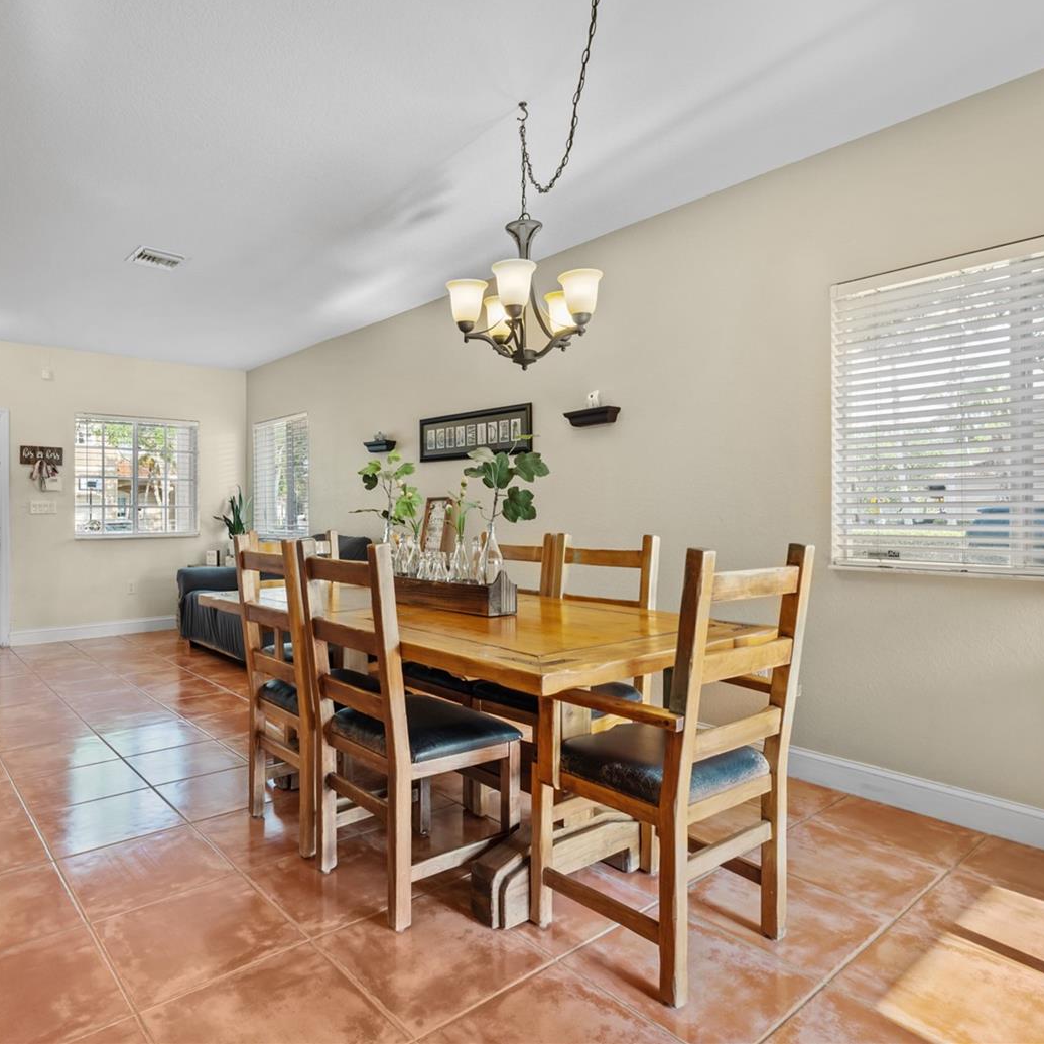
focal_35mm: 21
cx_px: 412
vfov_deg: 72.1
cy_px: 508
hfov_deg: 71.3
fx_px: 717
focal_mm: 16
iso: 250
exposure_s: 1/5
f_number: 9
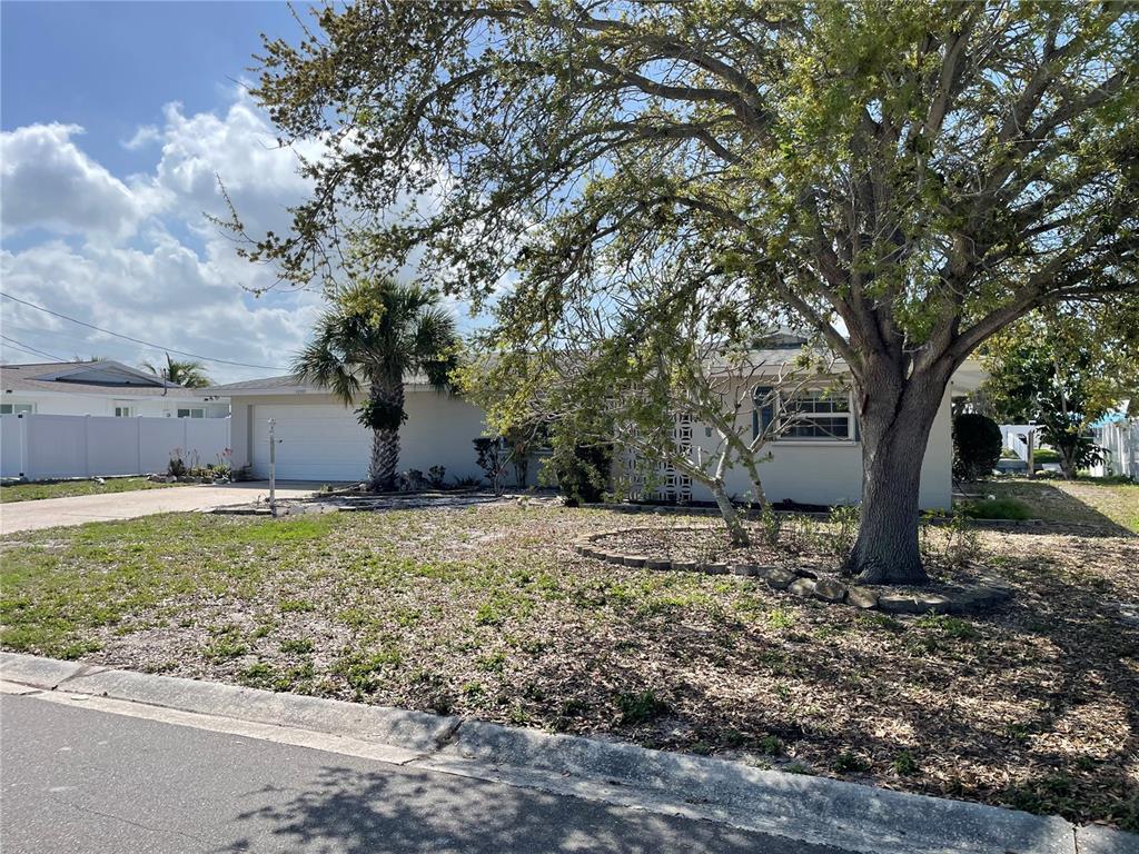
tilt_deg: +1.2
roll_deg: -0.3
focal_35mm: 26
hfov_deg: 67.3
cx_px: 570
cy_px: 427
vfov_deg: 53.1
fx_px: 856
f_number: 1.6
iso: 32
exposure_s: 1/4000
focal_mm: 4.2
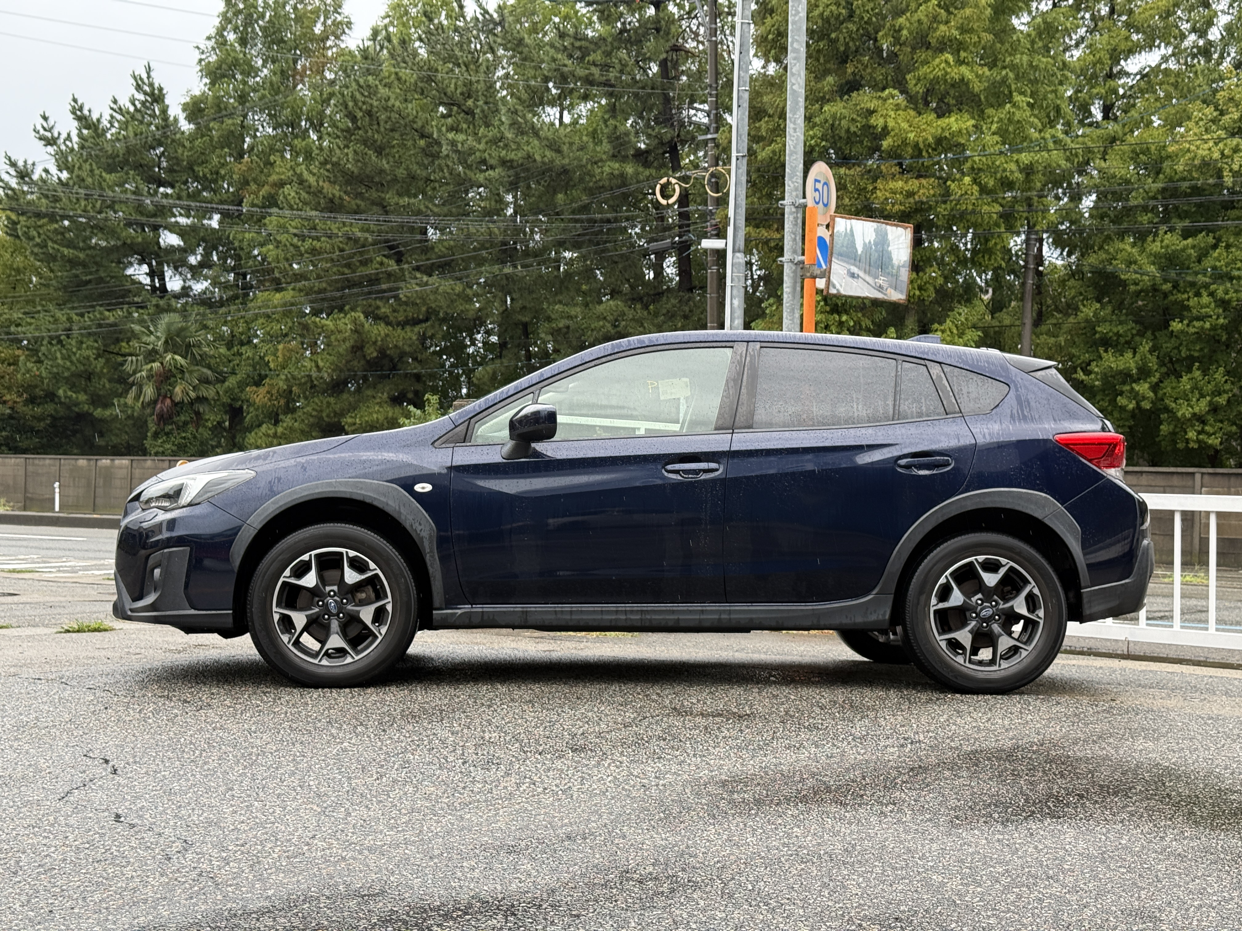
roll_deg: -1.1
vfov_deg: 30.3
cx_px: 621
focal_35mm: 48
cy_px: 466
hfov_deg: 39.7
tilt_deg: +1.1
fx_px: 1722
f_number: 1.78
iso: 80
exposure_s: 1/527
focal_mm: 6.76
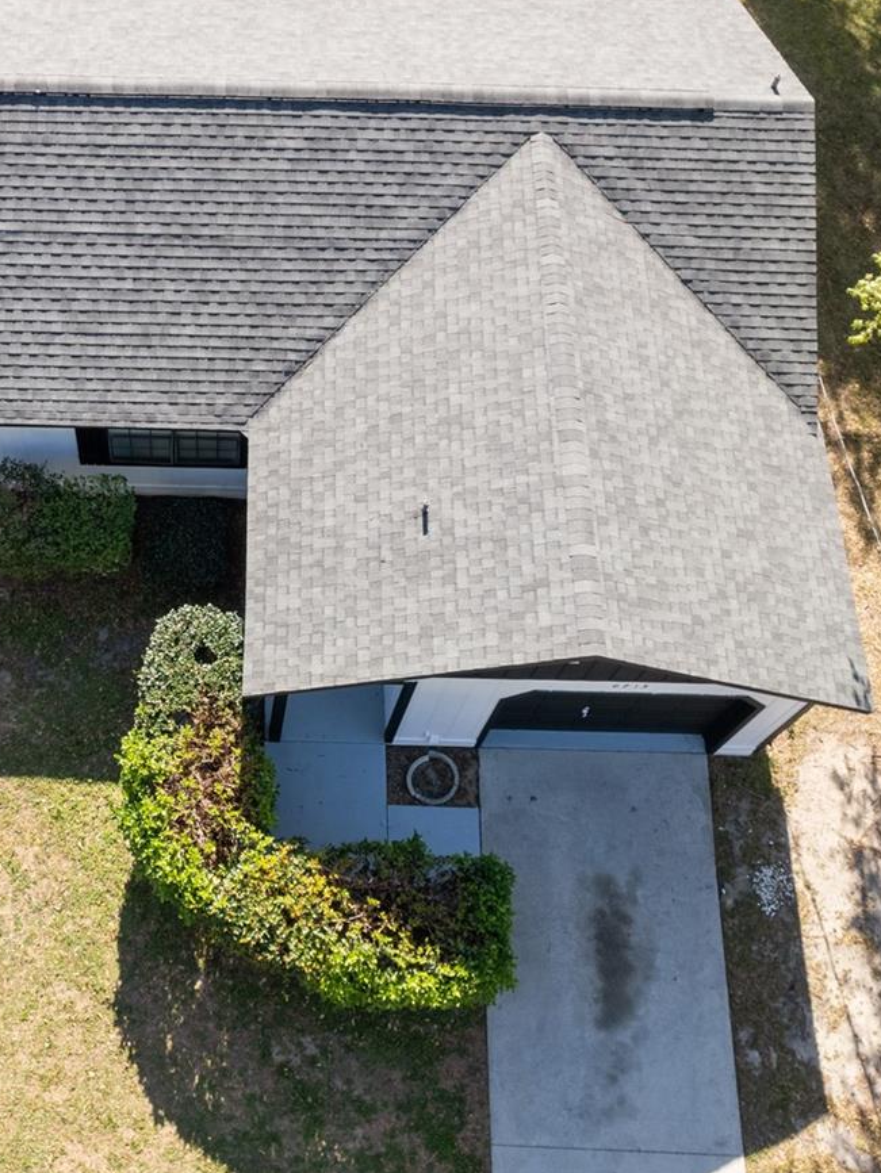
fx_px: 1322
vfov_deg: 47.8
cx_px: 195
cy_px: 555
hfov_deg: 35.8
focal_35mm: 39
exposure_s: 1/80
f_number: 2.8
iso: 100
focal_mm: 8.38
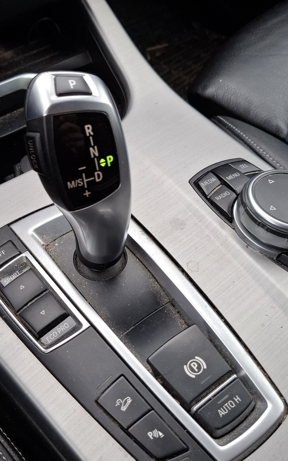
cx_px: 100
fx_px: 414
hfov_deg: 38.0
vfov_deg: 58.1
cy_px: 230
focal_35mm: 33
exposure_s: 1/177
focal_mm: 5.54
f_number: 1.8
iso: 50
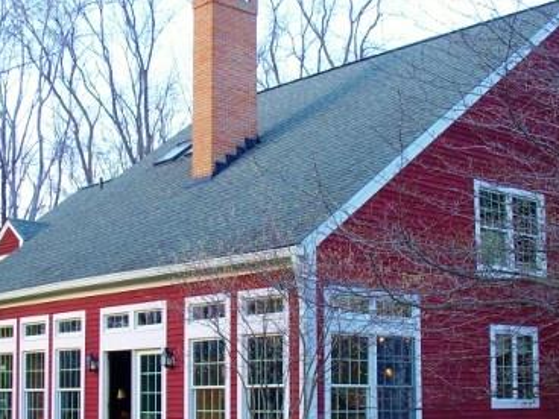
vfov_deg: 22.1
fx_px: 1066
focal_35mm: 66
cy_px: 313
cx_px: 255
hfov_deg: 29.4
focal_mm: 6.3
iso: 100
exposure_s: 1/100
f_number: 3.3
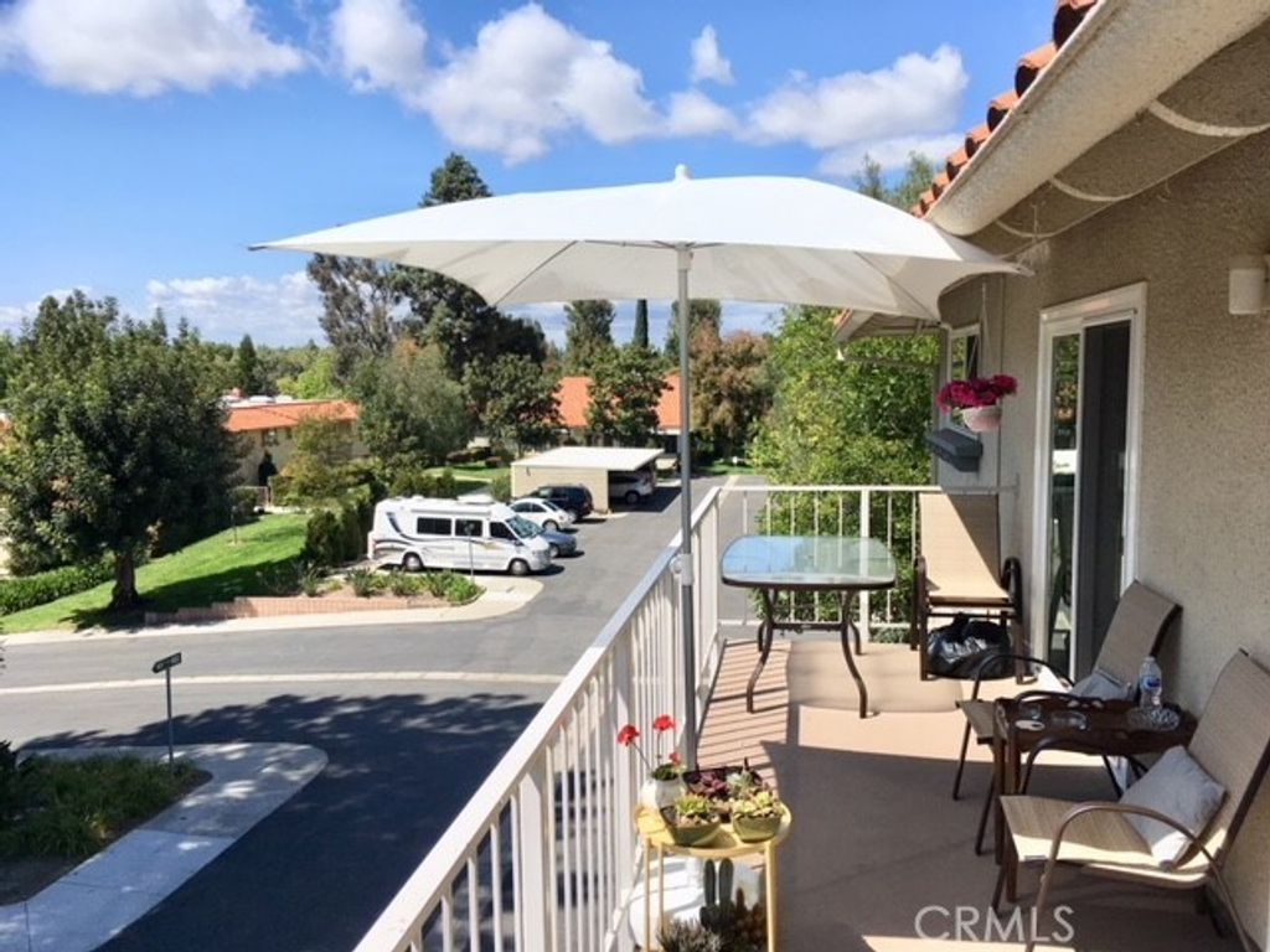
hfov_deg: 61.7
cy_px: 476
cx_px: 635
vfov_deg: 48.2
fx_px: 1064
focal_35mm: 29
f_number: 2.2
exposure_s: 1/2079
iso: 25
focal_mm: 4.15
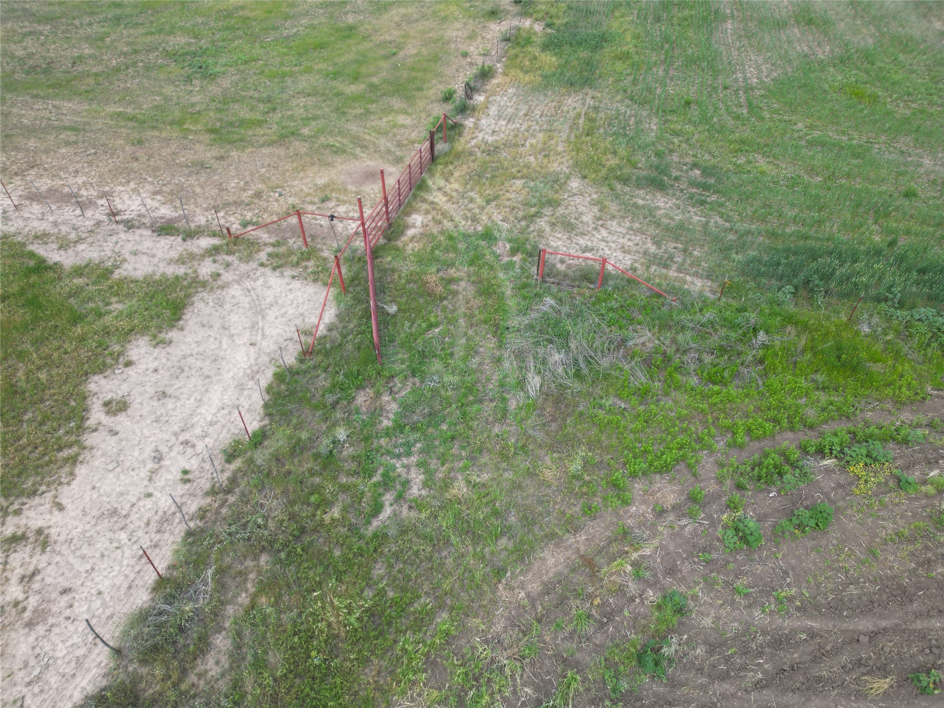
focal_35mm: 24
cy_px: 354
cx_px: 472
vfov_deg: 56.8
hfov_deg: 71.6
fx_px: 654
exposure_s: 1/1250
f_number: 1.7
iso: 100
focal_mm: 6.72
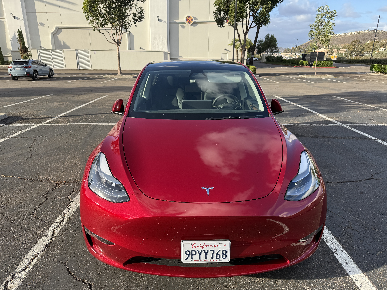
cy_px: 145
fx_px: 268
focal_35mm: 24
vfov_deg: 56.8
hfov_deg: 71.6
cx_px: 194
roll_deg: -0.5
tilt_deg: -16.9
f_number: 1.78
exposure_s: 1/1211
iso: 80
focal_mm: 6.76
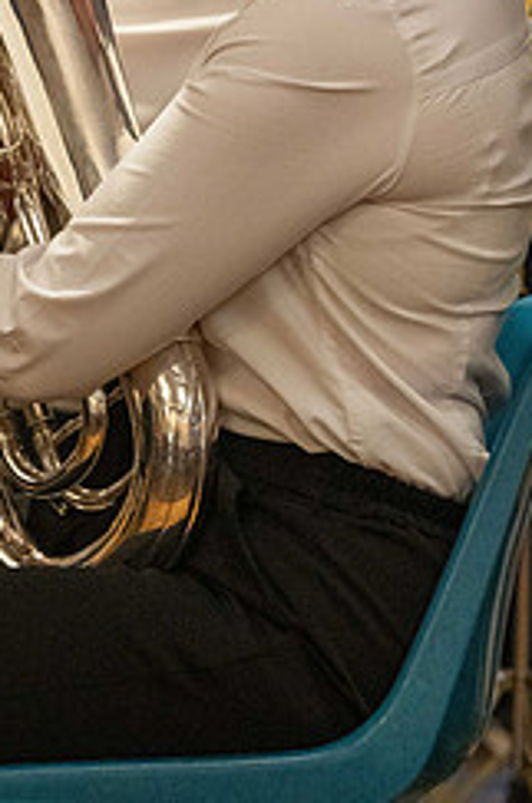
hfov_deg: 6.7
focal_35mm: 204
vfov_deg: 10.1
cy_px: 198
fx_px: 4541
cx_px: 64
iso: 12800
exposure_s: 1/250
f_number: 5
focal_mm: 110
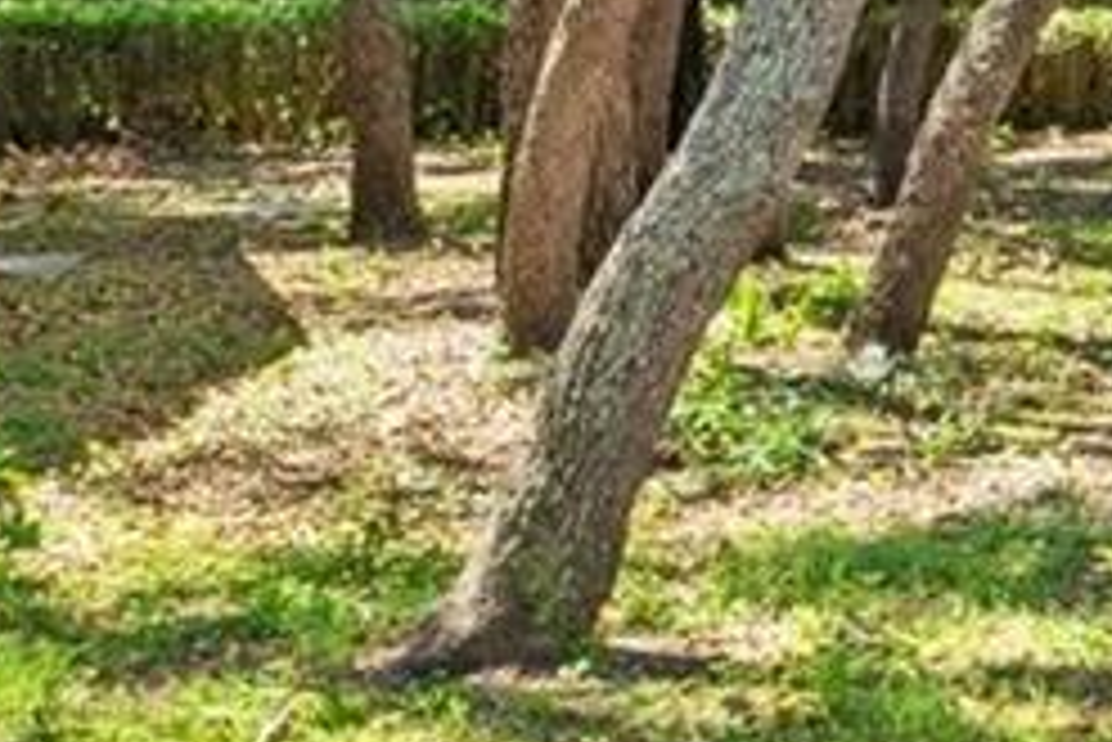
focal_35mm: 97
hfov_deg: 18.6
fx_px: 2998
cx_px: 1661
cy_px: 117
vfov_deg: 14.0
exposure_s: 1/125
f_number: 7.1
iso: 400
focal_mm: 10
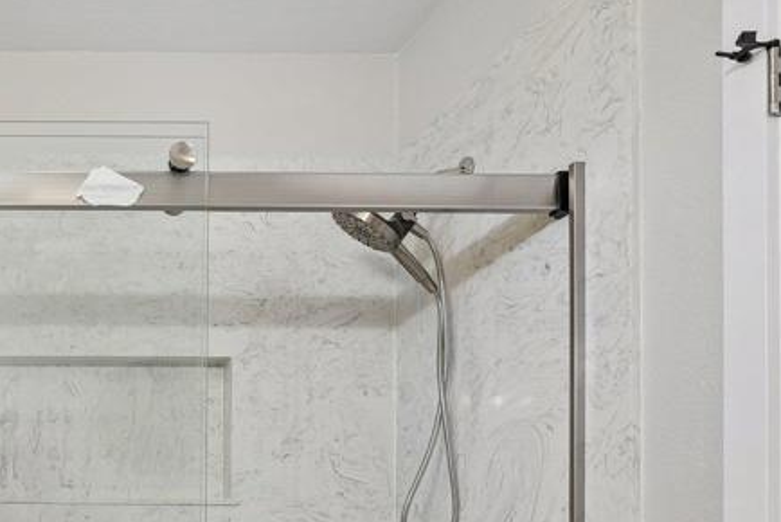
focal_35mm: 33
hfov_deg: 49.2
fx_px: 716
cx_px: 41
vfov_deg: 36.1
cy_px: 520
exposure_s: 1/40
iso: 640
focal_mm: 14
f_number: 8
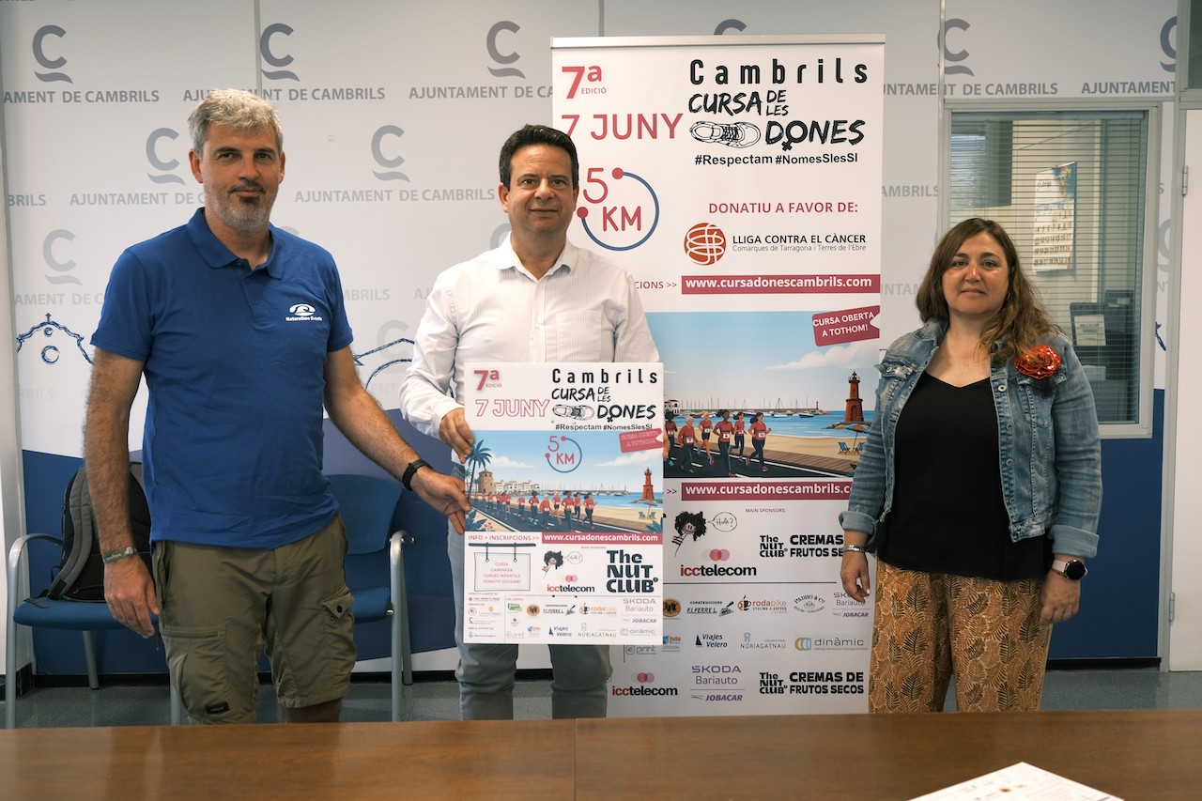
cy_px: 400
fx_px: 1168
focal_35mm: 35
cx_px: 601
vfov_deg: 37.8
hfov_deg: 54.4
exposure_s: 1/38
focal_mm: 23.3
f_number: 3.2
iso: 160
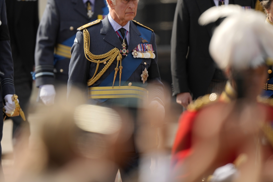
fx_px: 6999
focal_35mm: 923
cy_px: 43
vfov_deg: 1.5
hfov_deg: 2.2
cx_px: 120
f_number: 4
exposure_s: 1/1600
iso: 200
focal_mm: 600
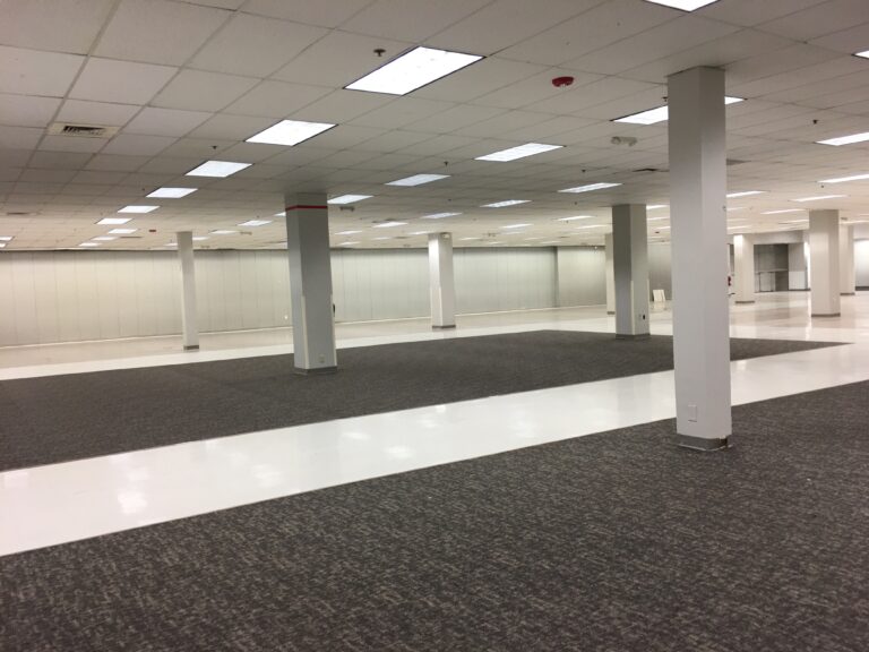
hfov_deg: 61.7
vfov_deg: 48.2
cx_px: 434
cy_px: 326
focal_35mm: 29
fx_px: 728
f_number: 2.2
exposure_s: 1/30
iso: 32
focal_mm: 4.15
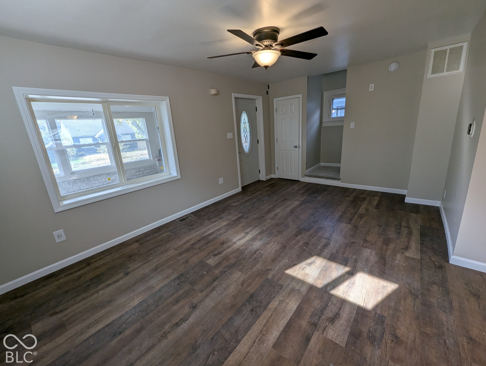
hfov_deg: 106.1
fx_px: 183
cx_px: 243
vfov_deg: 90.1
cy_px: 183
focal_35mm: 13
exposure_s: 1/132
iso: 48
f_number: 2.2
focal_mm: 1.95
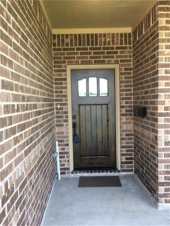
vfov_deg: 61.7
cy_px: 113
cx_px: 85
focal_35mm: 29
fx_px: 190
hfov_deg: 48.2
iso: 25
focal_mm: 4.15
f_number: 2.2
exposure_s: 1/60
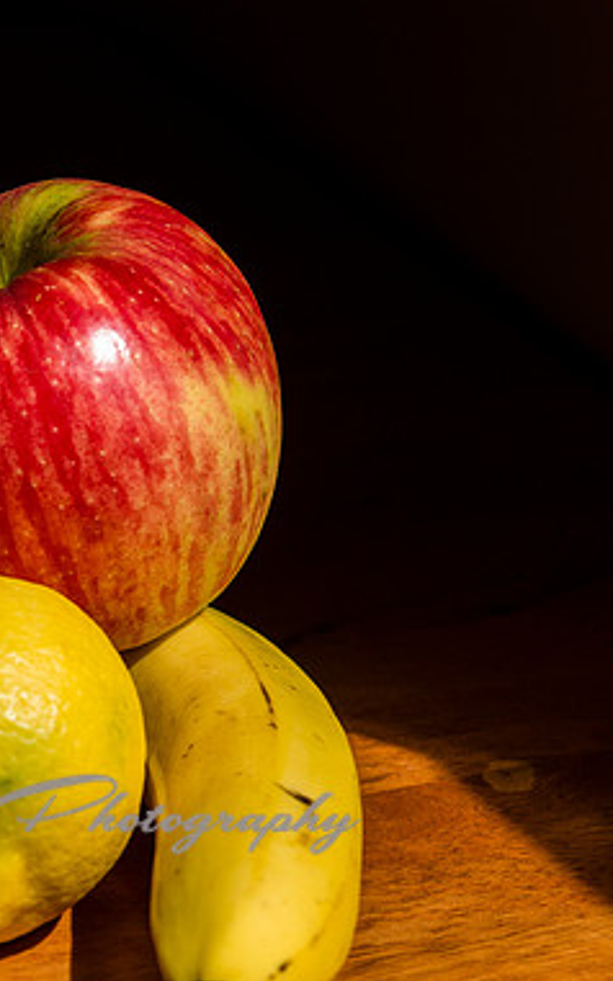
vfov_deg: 8.1
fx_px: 6952
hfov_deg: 5.0
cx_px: -62
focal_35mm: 260
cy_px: 489
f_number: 5.6
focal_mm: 112
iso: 220
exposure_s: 1/500
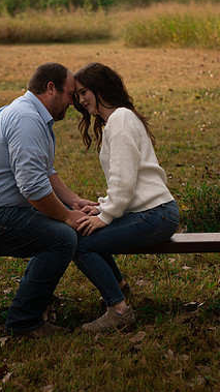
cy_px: 188
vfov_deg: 21.0
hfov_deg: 11.9
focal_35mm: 102
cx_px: 114
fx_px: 1059
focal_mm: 60
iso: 100
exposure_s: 1/500
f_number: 2.8
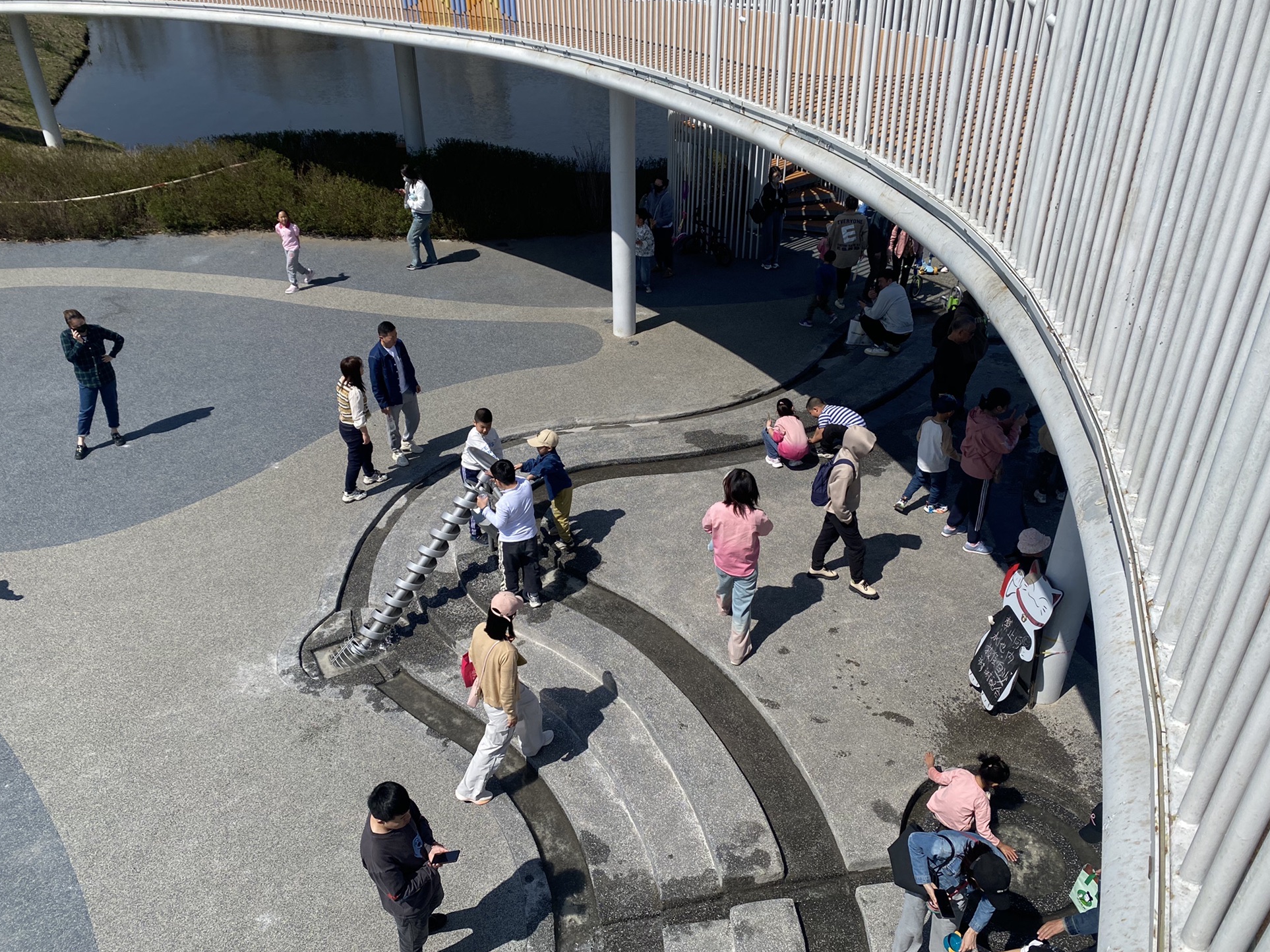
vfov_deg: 51.3
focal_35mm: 27
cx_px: 633
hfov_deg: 65.3
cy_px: 471
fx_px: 990
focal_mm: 4.25
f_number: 1.8
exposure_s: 1/5263
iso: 32
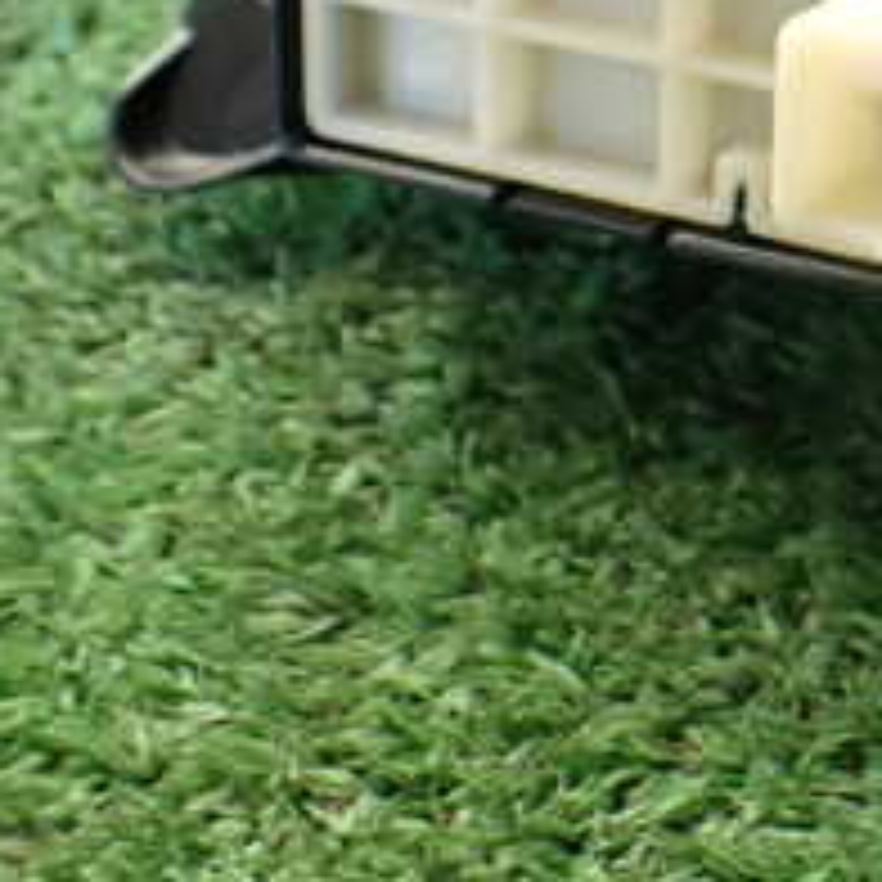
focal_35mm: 81
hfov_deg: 19.2
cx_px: 1260
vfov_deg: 21.0
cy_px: 94
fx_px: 2335
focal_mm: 5.4
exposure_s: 1/125
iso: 320
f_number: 2.3
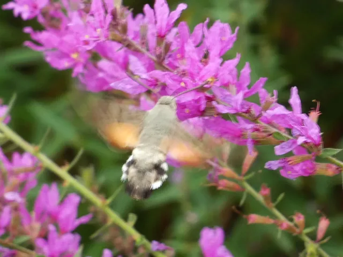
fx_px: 3963
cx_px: 172
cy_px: 128
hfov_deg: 5.0
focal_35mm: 400
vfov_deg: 3.7
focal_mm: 71.7
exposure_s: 1/80
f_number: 5.6
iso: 320
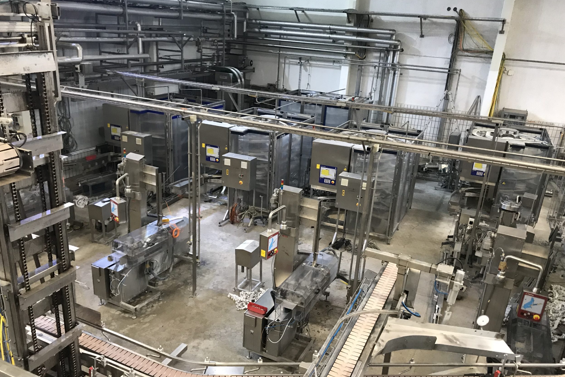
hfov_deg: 61.9
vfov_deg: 43.6
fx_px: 471
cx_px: 286
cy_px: 208
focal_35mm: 30
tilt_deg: -19.1
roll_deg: -5.1
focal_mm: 3.99
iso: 100
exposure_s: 1/17
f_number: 1.8
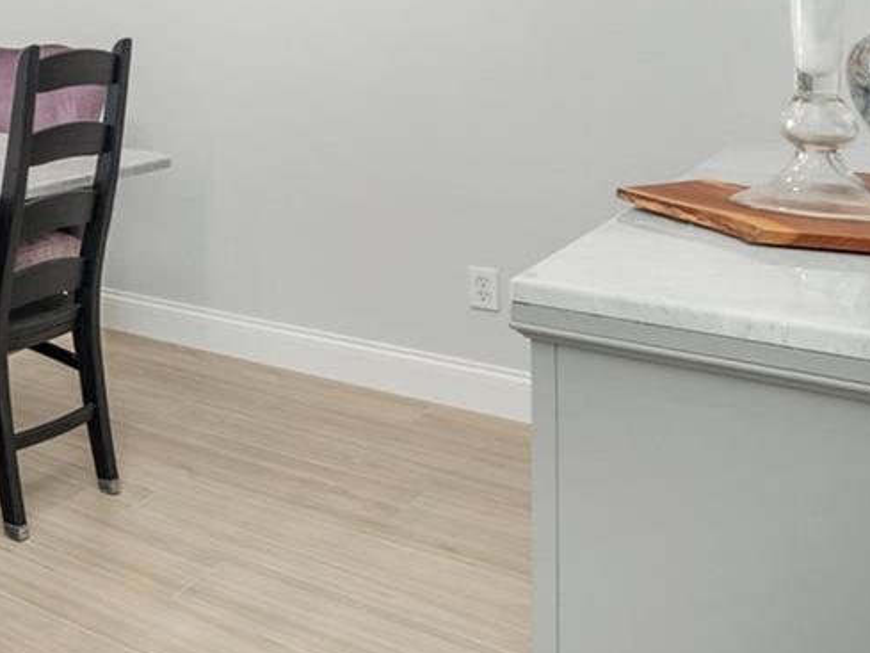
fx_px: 1106
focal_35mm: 44
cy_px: -39
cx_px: -388
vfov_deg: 30.0
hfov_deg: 29.3
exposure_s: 1/15
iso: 320
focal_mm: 14
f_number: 7.1
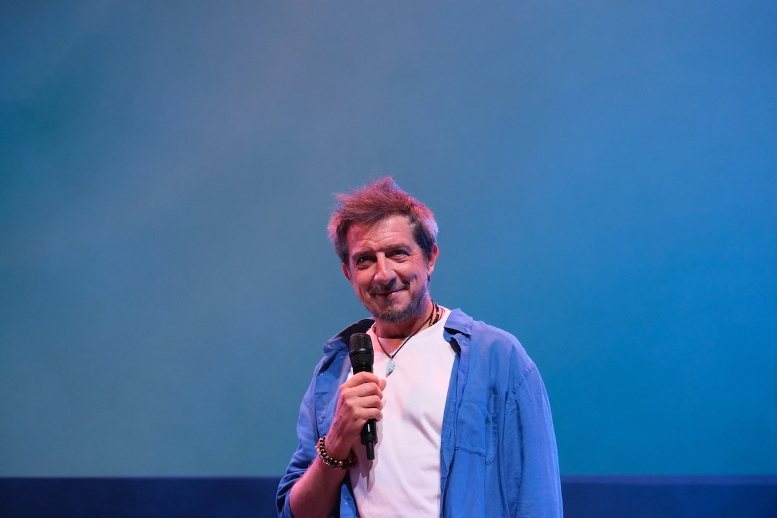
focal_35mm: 345
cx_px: 388
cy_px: 259
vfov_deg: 4.0
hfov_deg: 6.0
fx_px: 7446
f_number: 6.7
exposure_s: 1/85
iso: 1250
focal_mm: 230
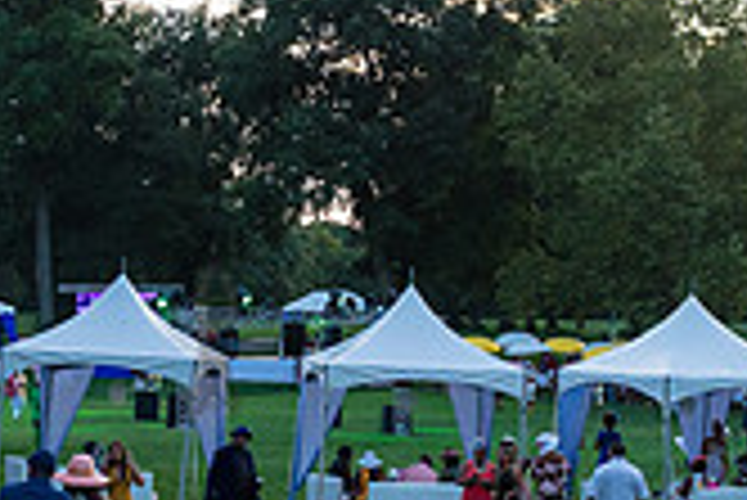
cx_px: 212
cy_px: 336
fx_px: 1744
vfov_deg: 16.3
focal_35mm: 84
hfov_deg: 24.0
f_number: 3.5
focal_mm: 24
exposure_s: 1/1250
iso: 2000
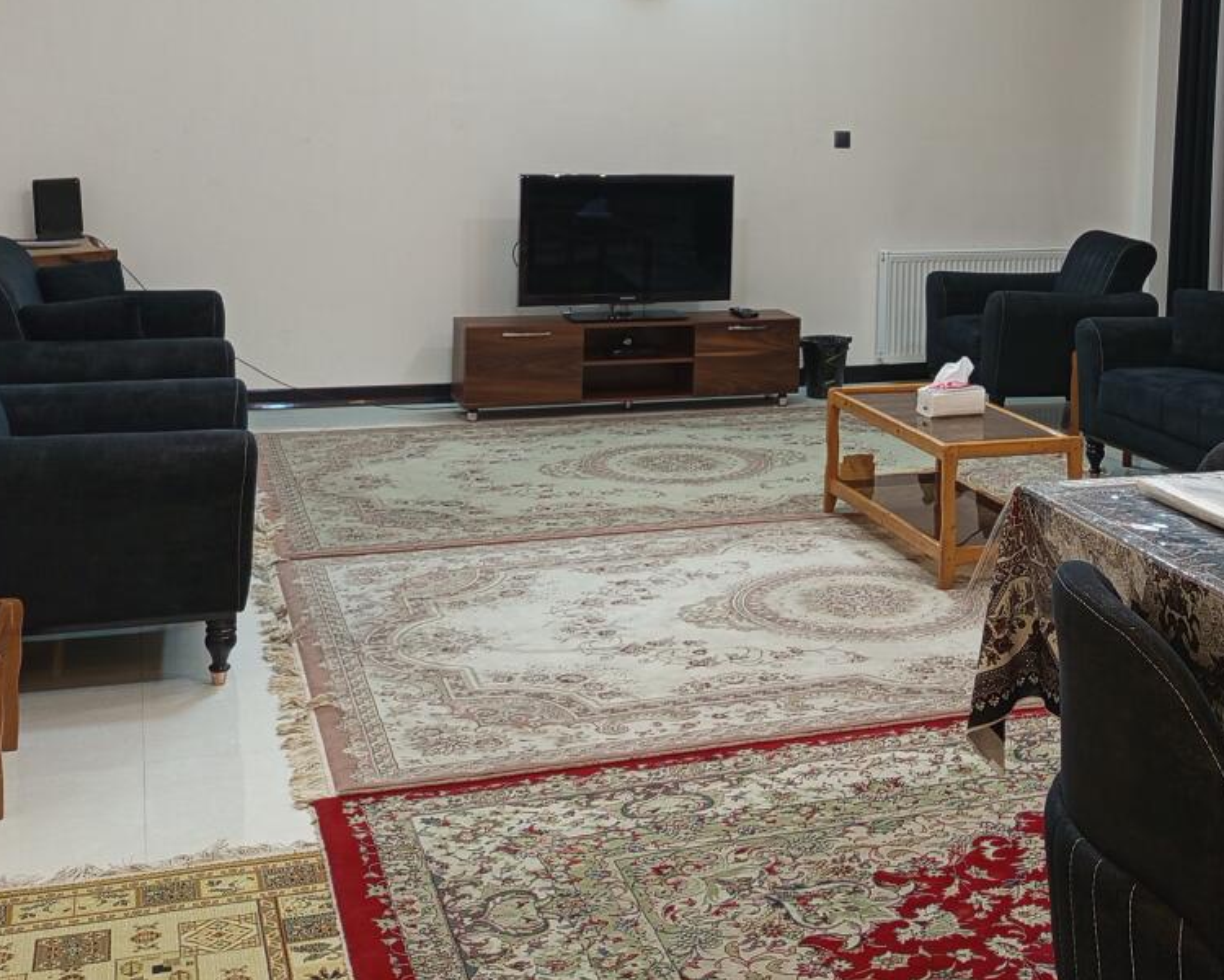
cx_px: 973
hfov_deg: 36.1
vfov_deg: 29.5
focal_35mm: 50
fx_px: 1811
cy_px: 186
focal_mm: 5.24
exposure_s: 1/50
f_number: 1.7
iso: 250
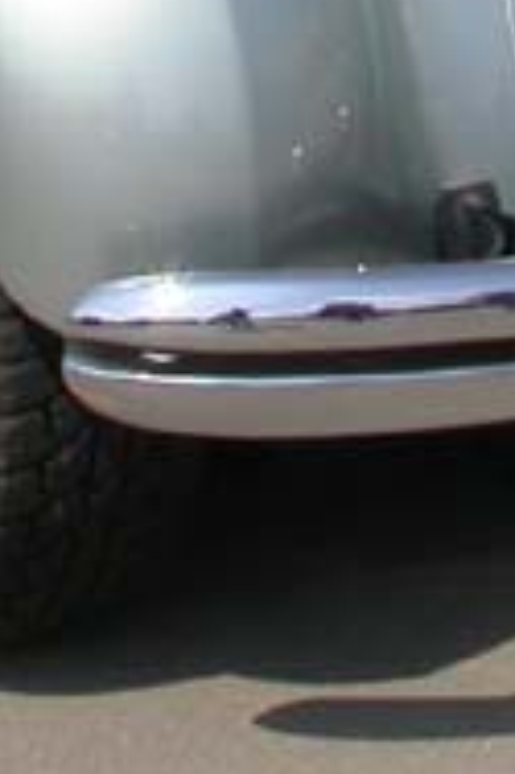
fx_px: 4622
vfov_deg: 9.1
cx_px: 457
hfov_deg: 6.4
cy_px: -659
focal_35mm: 215
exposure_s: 1/510
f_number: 7.5
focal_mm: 7.85
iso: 100
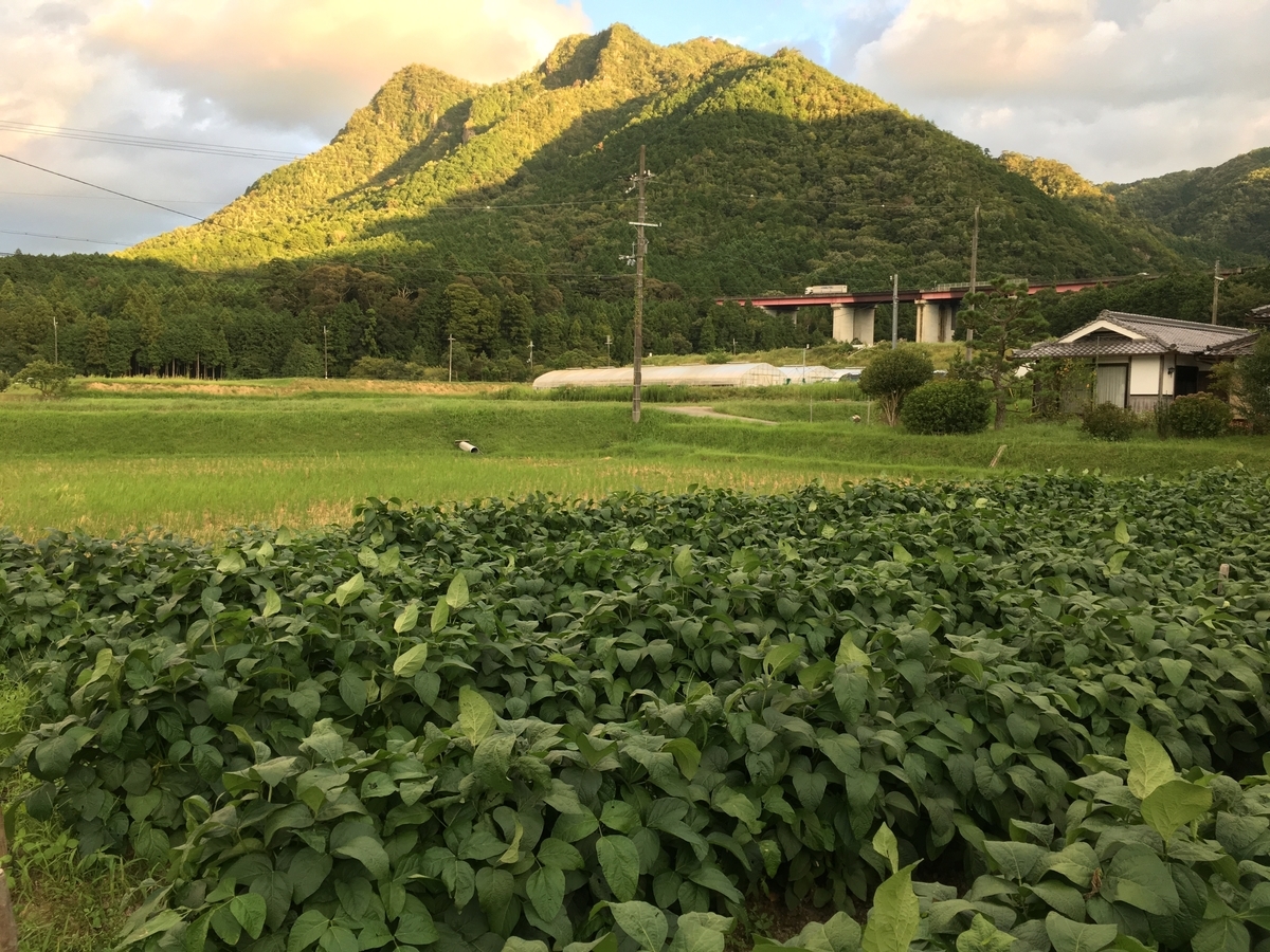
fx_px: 1064
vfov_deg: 48.2
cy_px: 476
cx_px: 635
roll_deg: -1.4
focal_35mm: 29
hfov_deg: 61.7
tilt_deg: -2.9
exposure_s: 1/120
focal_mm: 4.15
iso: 40
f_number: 2.2
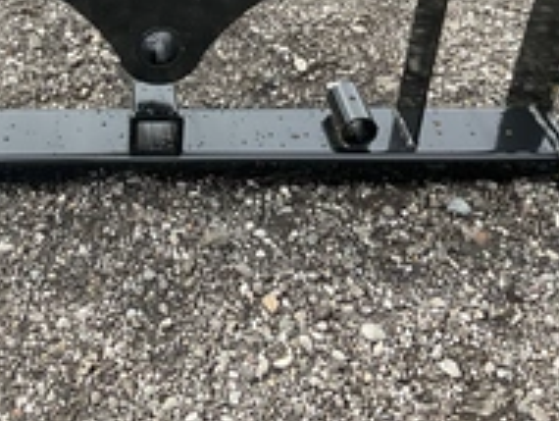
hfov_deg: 31.2
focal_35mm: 61
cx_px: 153
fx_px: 986
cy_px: -3
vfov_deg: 23.1
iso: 25
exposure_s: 1/324
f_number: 1.8
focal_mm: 3
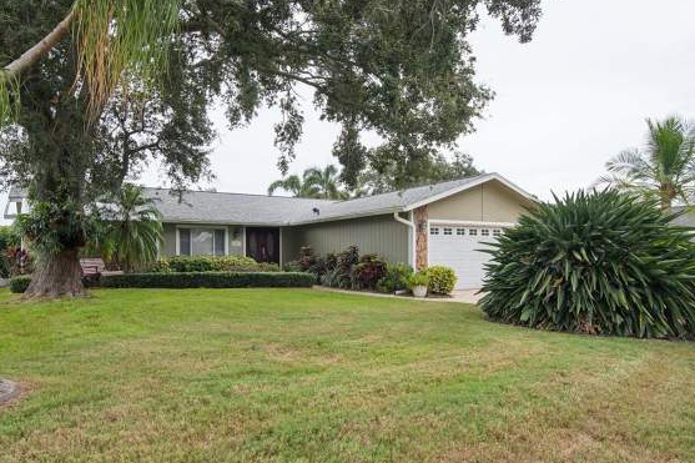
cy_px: 255
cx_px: 289
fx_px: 444
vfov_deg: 55.0
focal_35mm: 23
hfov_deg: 75.5
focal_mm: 16
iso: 100
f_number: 7.1
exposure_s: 1/80
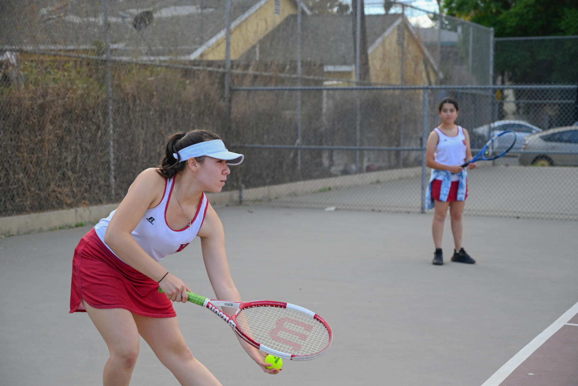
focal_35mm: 63
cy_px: 193
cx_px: 289
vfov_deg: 21.6
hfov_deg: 31.9
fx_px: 1012
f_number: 4
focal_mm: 63
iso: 800
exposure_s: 1/2500
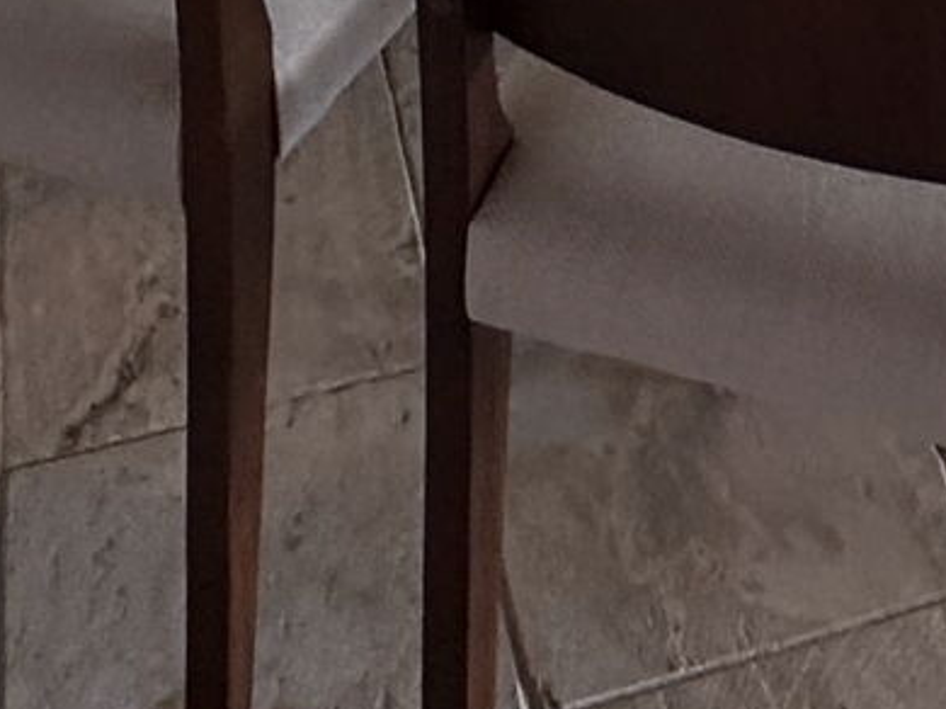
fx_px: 2513
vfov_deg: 10.8
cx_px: 978
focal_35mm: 92
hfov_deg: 20.5
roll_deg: -1.9
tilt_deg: -2.5
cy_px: -1411
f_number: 2.2
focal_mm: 2.22
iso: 40
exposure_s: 1/116
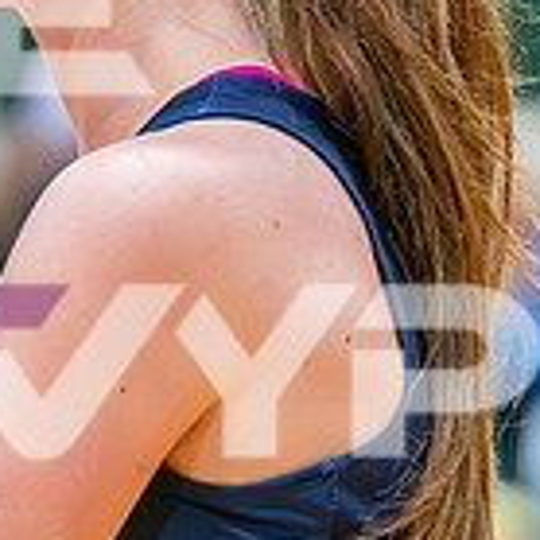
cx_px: 81
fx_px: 8772
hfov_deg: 3.5
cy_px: 190
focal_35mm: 497
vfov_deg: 3.5
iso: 11400
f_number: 2.8
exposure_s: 1/800
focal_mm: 105
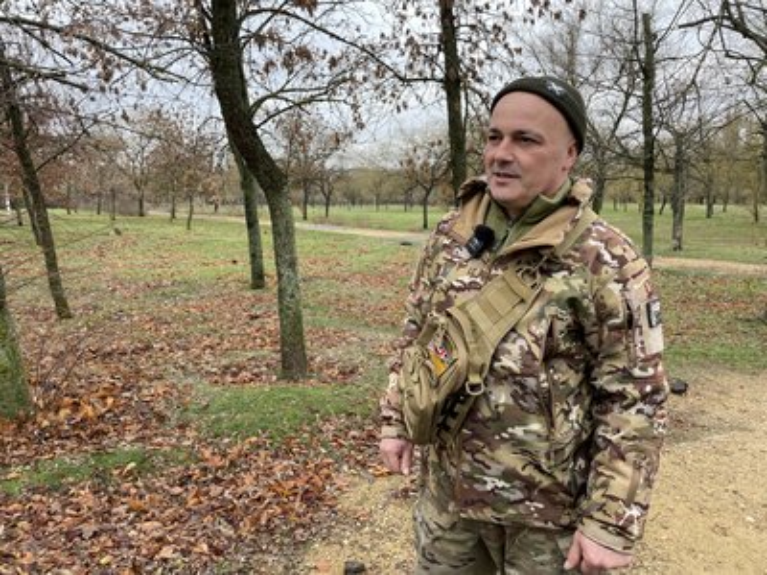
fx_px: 576
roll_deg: +0.8
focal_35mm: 26
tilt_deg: -10.4
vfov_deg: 53.1
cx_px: 384
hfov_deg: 67.3
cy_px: 288
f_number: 1.6
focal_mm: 4.2
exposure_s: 1/144
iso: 32
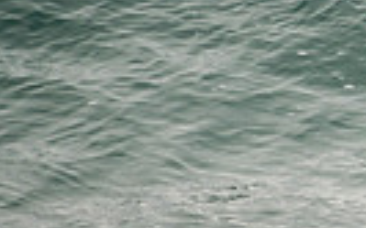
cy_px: -37
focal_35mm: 2217
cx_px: 765
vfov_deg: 0.6
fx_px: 22105
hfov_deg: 0.9
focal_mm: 500
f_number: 5.6
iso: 320
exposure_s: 1/2000
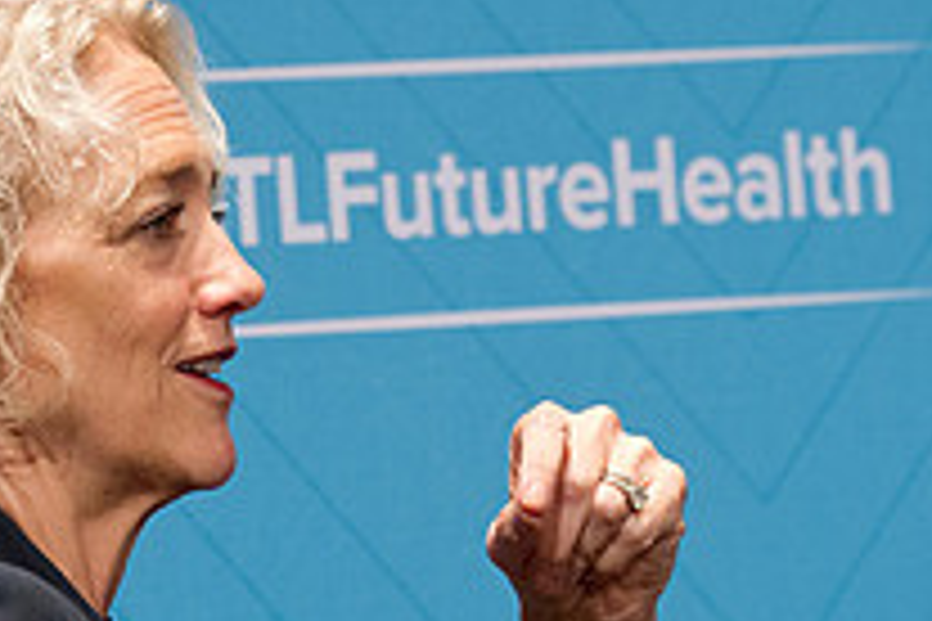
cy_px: -86
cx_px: 437
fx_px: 13047
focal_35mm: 504
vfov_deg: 2.7
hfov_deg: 4.1
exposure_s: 1/200
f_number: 3.5
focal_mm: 180
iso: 2500
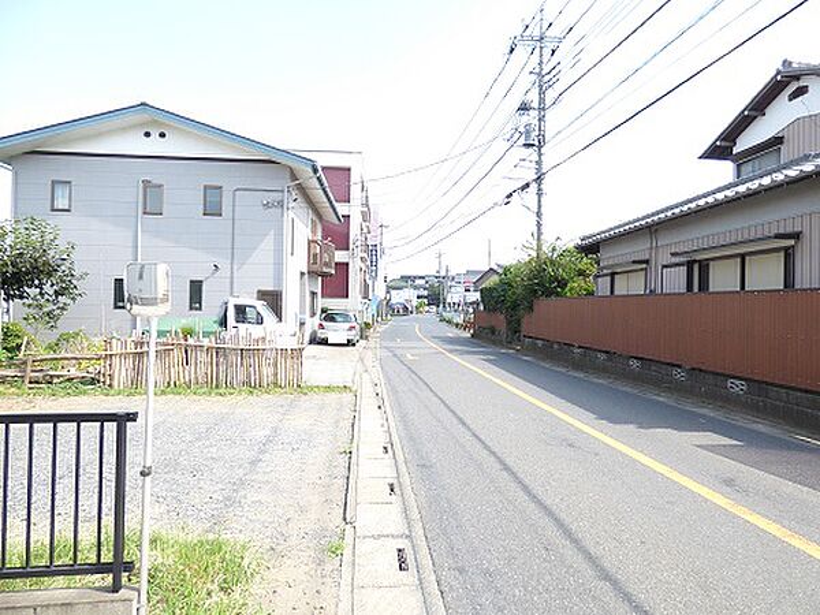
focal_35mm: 20
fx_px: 474
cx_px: 410
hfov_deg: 81.7
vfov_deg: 66.0
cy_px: 308
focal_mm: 3.58
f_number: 2.8
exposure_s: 1/800
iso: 200
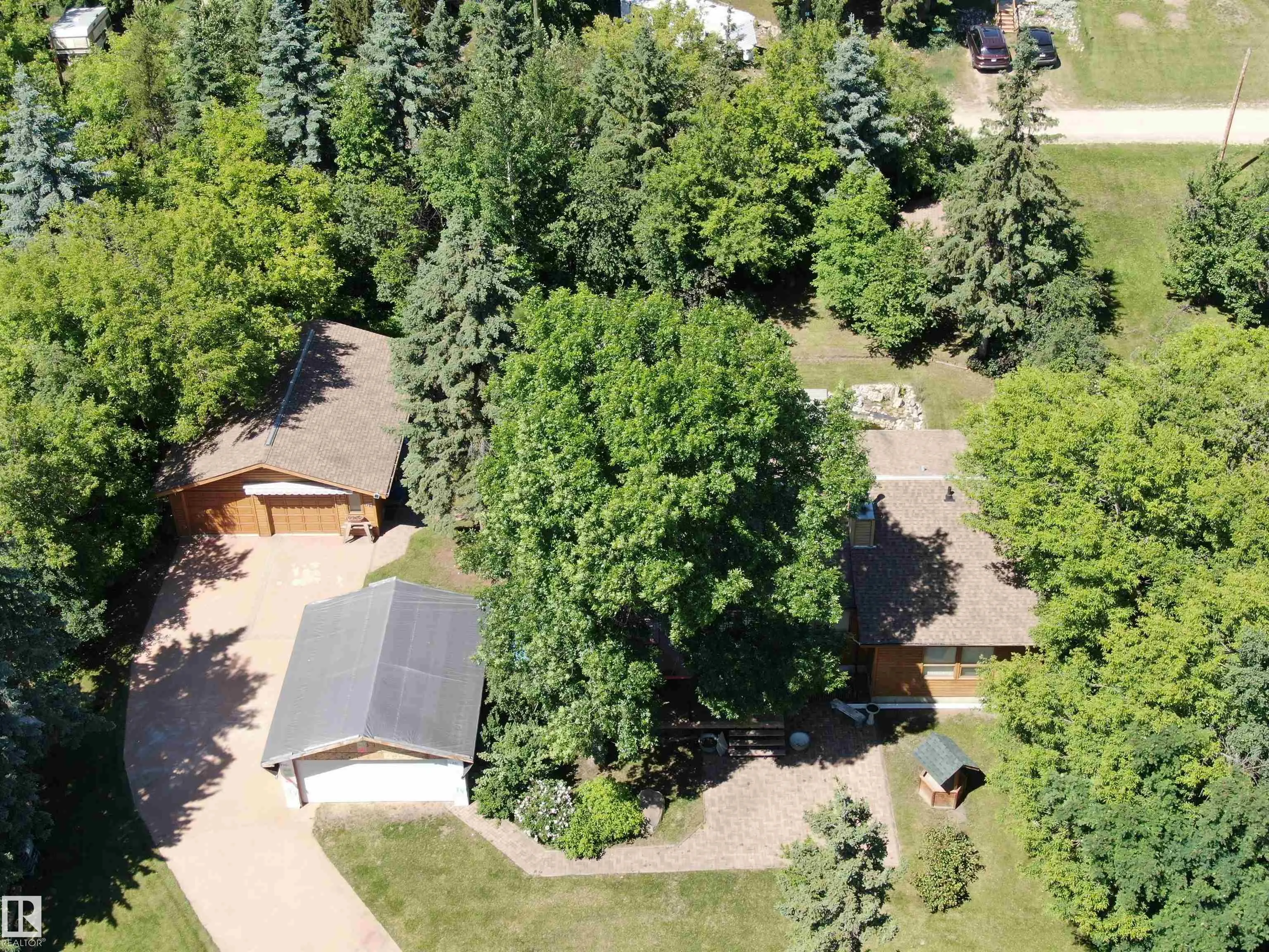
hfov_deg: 43.9
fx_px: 1576
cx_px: 634
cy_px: 476
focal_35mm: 43
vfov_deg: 33.6
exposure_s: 1/400
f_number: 3.6
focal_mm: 7.55
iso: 110
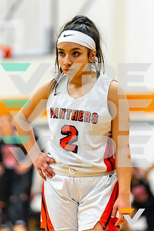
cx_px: 71
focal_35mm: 300
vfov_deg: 6.9
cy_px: 116
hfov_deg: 4.6
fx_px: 1925
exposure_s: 1/1250
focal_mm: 200
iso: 2000
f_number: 2.8
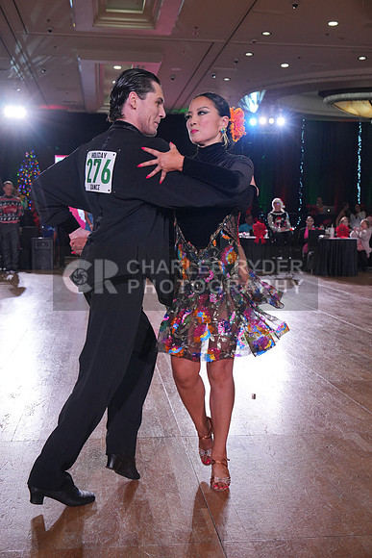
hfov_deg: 31.2
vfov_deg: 45.4
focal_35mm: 43
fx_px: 666
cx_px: 186
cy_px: 279
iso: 1600
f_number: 5.6
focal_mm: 43
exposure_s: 1/400
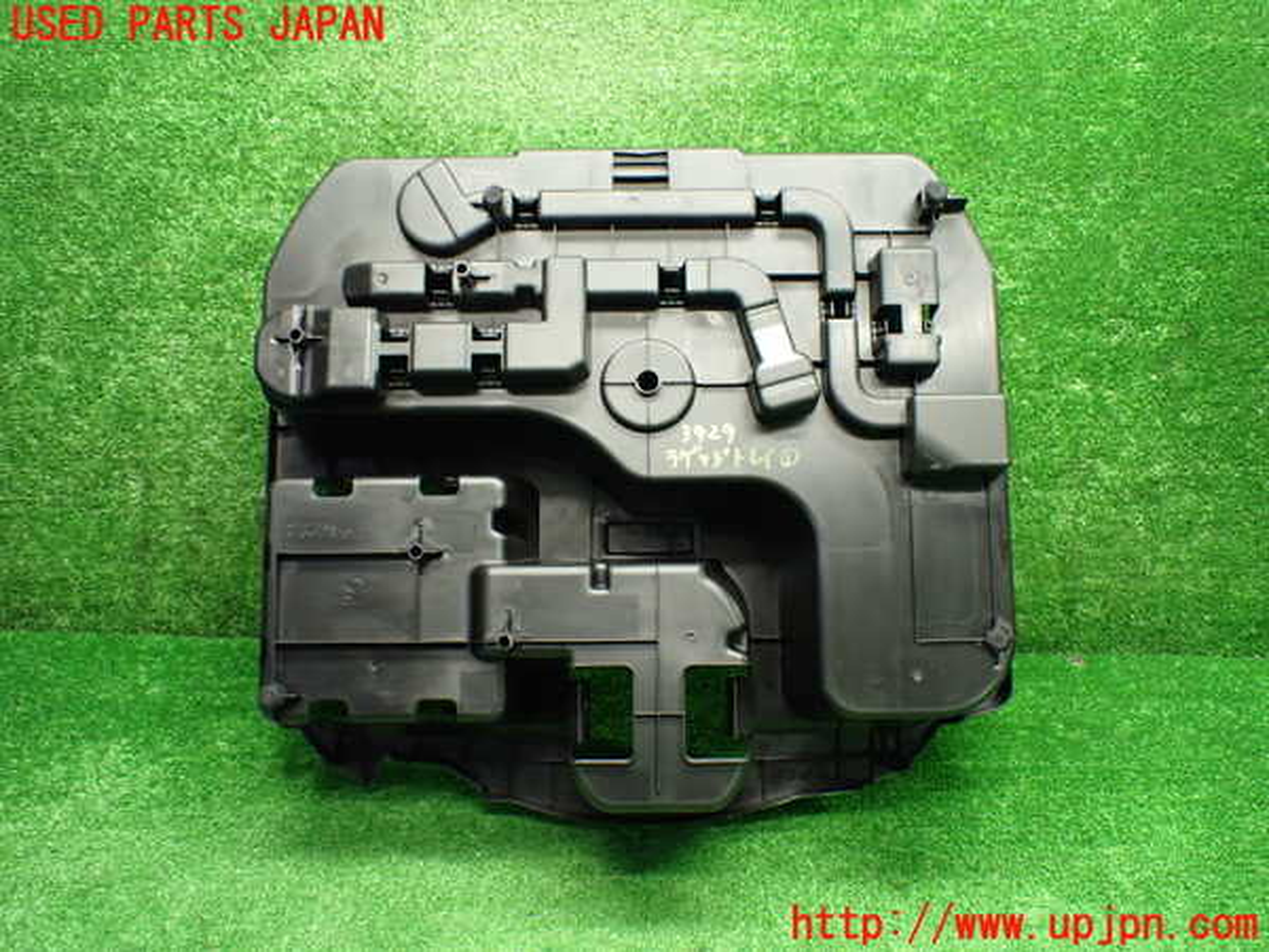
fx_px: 1100
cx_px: 634
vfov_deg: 46.8
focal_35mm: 30
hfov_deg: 60.0
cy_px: 476
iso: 800
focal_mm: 5.4
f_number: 2.3
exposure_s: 1/60
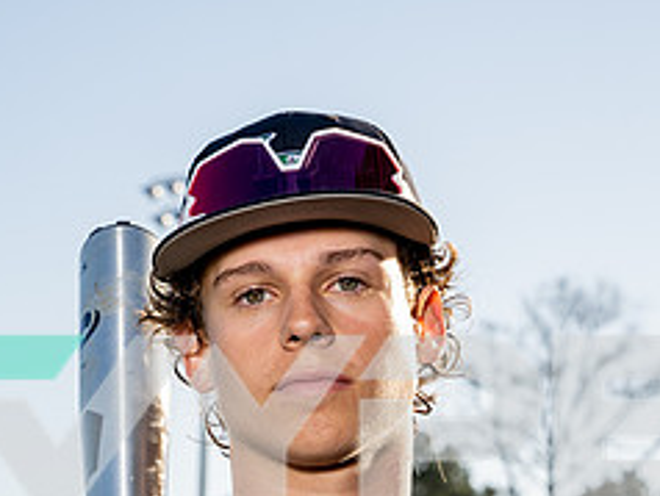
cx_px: 235
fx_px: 2920
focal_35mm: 153
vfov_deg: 9.6
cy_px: 608
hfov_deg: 12.9
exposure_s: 1/250
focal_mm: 55
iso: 100
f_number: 5.6
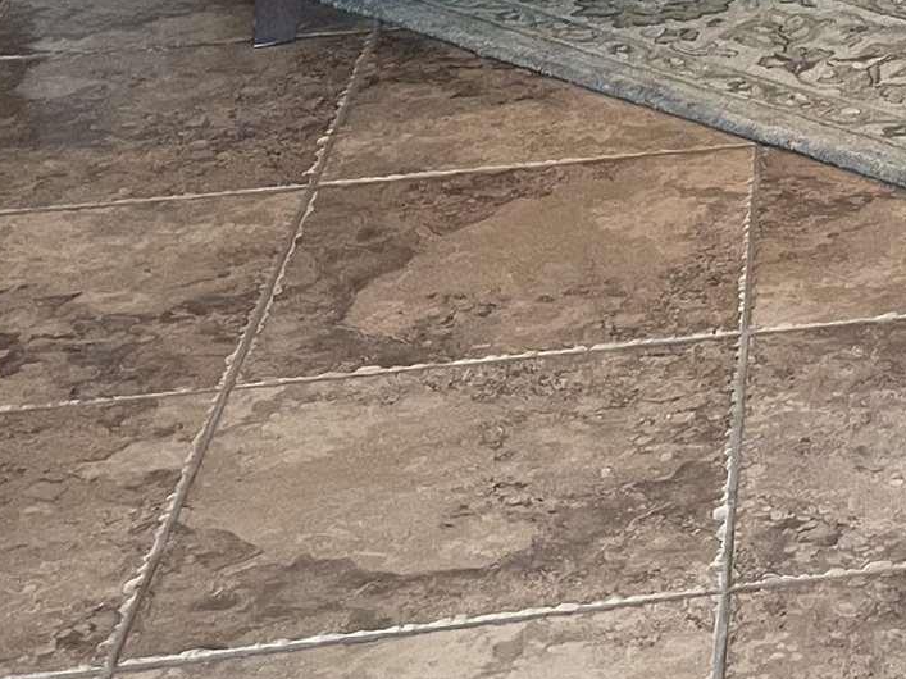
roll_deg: +0.1
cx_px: 1506
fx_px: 2957
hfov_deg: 15.5
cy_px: -332
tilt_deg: -13.6
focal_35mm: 113
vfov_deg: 12.5
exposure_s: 1/60
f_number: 1.6
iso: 160
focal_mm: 4.2
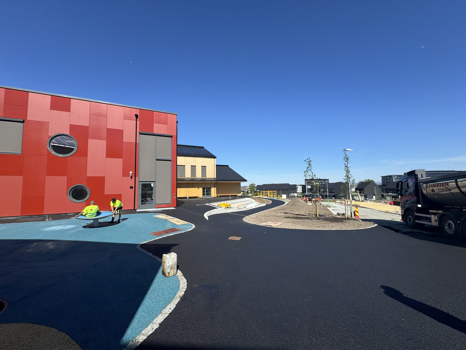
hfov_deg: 102.1
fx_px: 188
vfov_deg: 85.7
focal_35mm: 14
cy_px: 175
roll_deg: +1.6
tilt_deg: +4.2
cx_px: 233
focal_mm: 2.22
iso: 50
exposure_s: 1/2146
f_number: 2.2
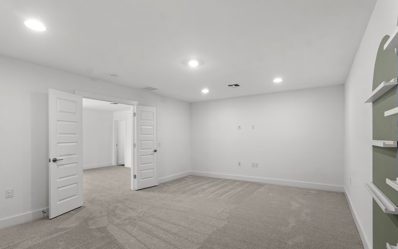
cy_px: 136
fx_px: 184
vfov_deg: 67.9
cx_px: 198
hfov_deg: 94.4
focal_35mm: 17
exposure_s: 1/2.5
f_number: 8
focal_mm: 16
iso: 200
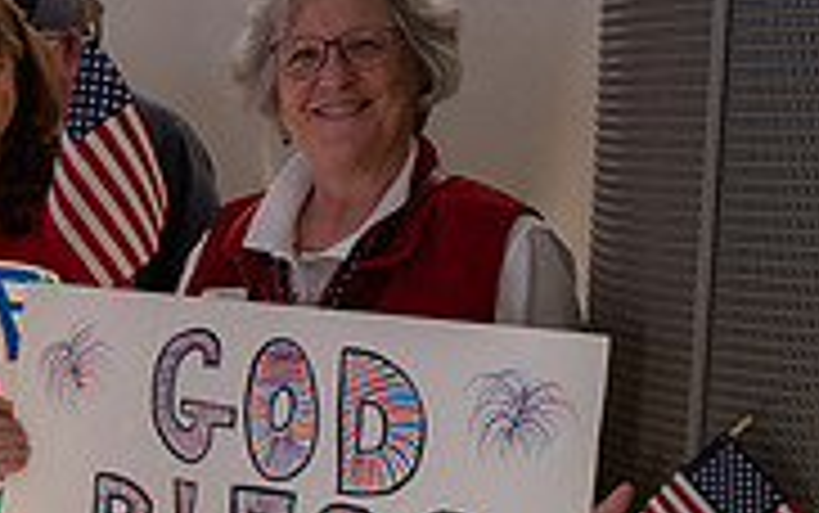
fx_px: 1742
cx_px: 36
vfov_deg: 16.5
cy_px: 490
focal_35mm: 78
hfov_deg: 25.4
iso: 2200
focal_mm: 24
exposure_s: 1/200
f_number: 4
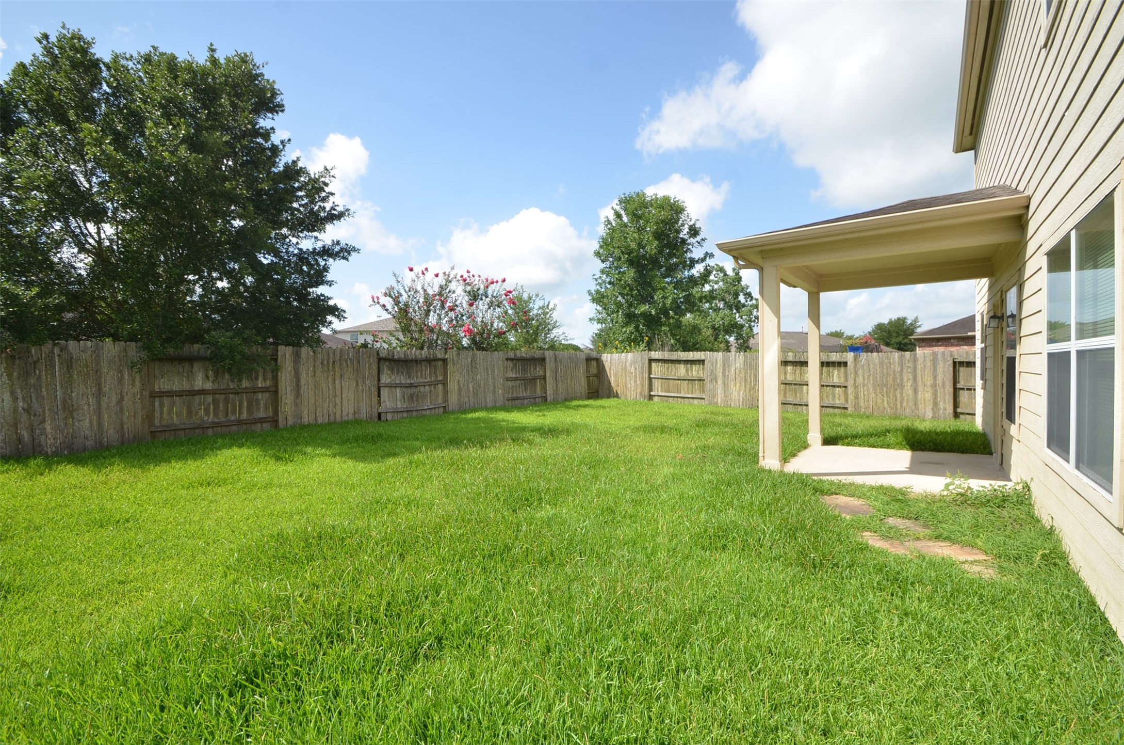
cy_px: 372
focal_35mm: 15
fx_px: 467
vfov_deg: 77.1
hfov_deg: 100.5
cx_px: 562
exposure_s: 1/250
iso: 125
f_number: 8
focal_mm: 10
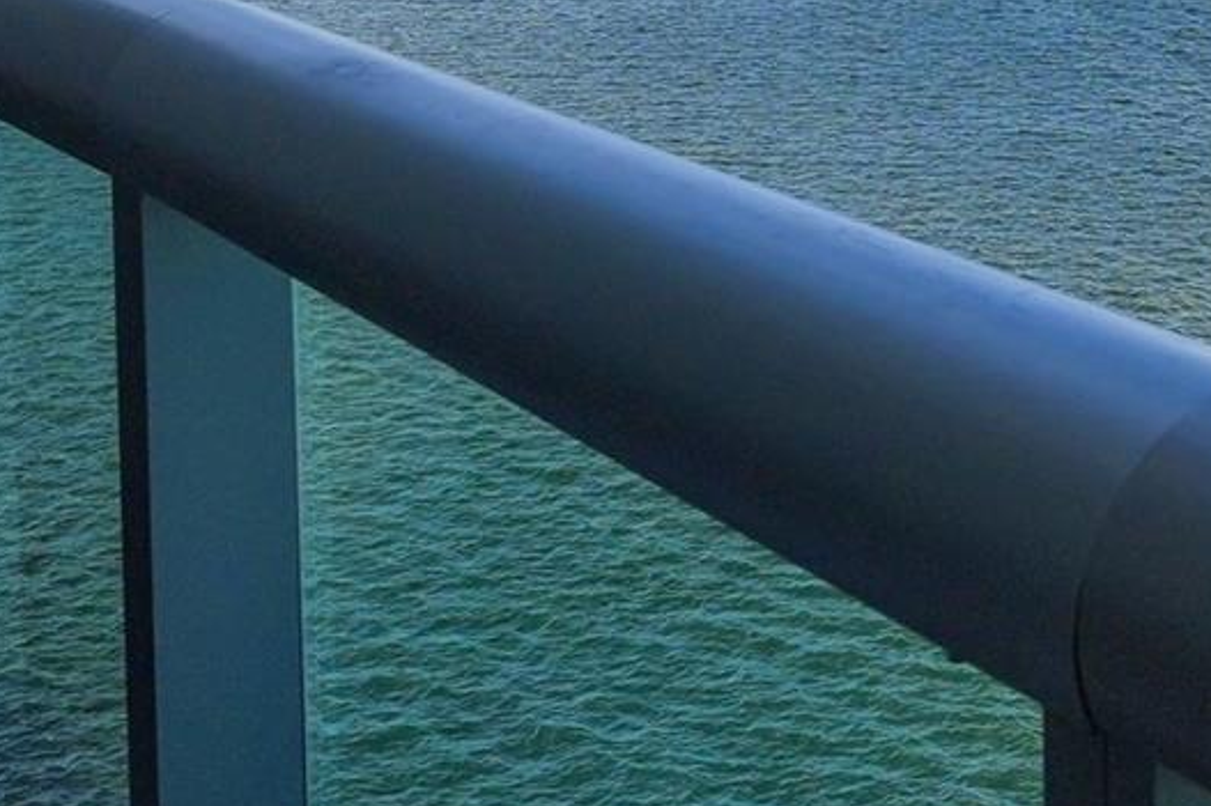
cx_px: 1383
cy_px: -255
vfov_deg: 14.4
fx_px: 3060
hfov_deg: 21.1
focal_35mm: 91
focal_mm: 20
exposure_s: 1/1000
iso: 250
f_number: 11
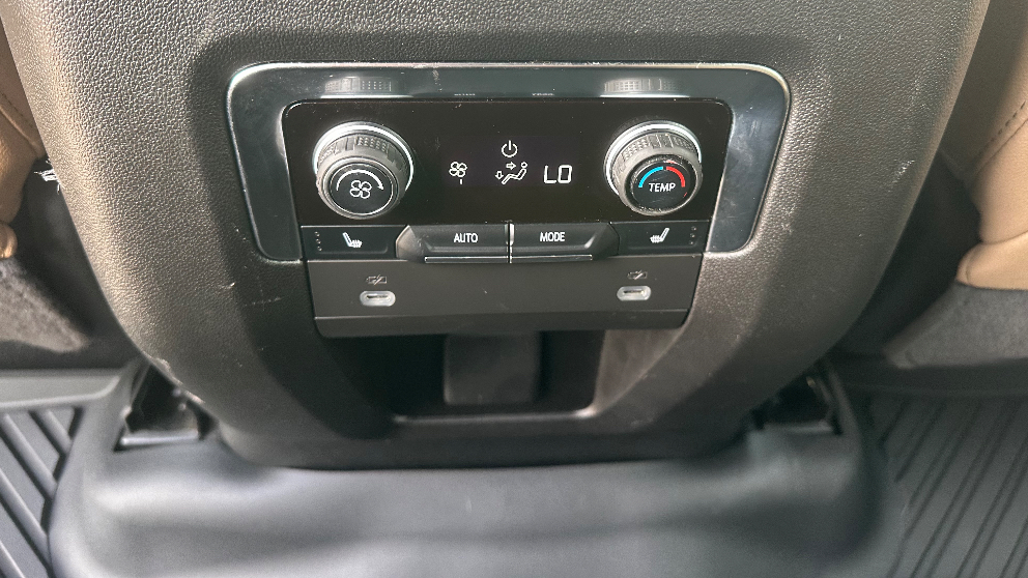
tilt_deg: -30.8
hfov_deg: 69.9
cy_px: 181
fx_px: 736
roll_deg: -1.1
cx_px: 509
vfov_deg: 42.2
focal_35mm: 27
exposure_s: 1/79
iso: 250
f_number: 1.78
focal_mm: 6.86
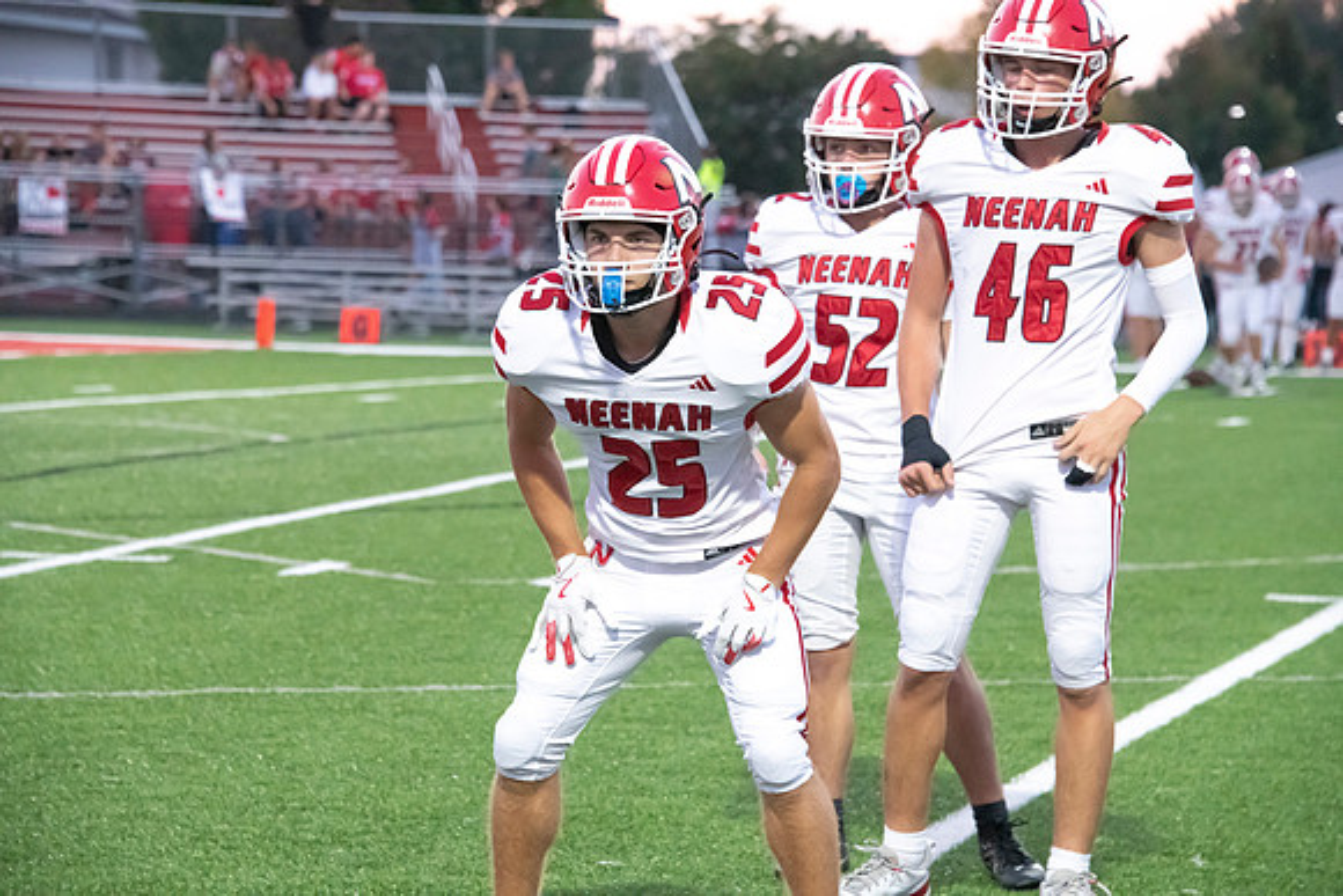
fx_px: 6343
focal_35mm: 170
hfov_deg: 12.1
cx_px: 672
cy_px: 448
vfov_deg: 8.1
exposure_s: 1/320
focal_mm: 170
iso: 10000
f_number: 7.1
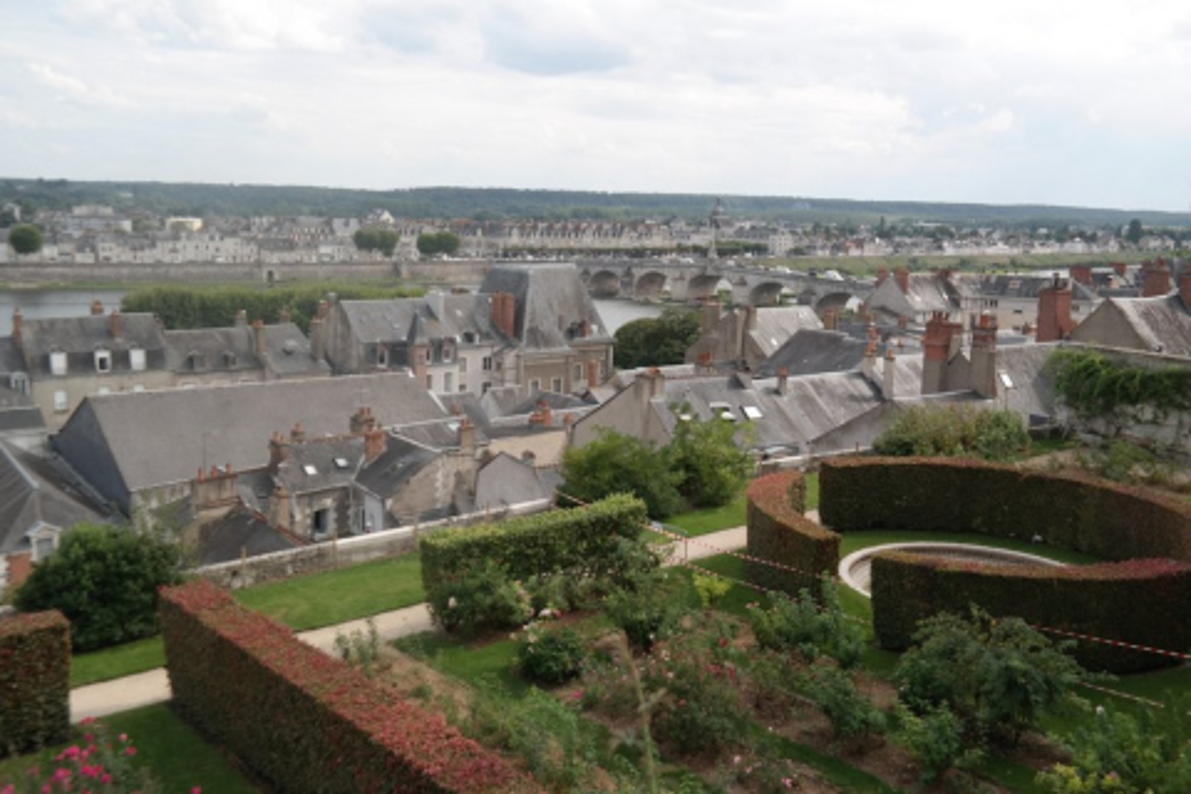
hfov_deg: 61.9
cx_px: 596
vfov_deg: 43.6
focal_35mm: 30
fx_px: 992
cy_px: 397
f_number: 5.6
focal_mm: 20
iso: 100
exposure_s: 1/200
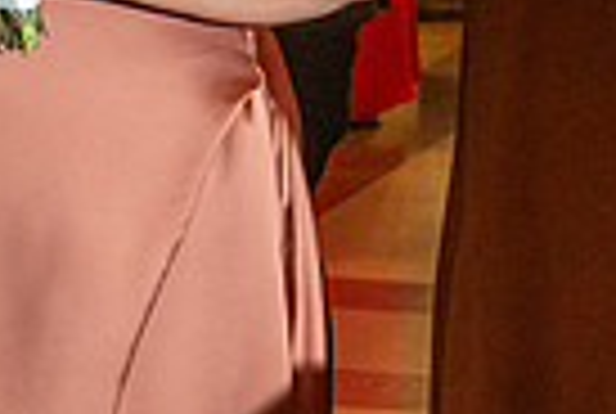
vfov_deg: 4.7
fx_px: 5024
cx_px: -139
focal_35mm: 293
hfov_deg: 7.0
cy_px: -240
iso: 1000
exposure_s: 1/160
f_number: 4.5
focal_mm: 50
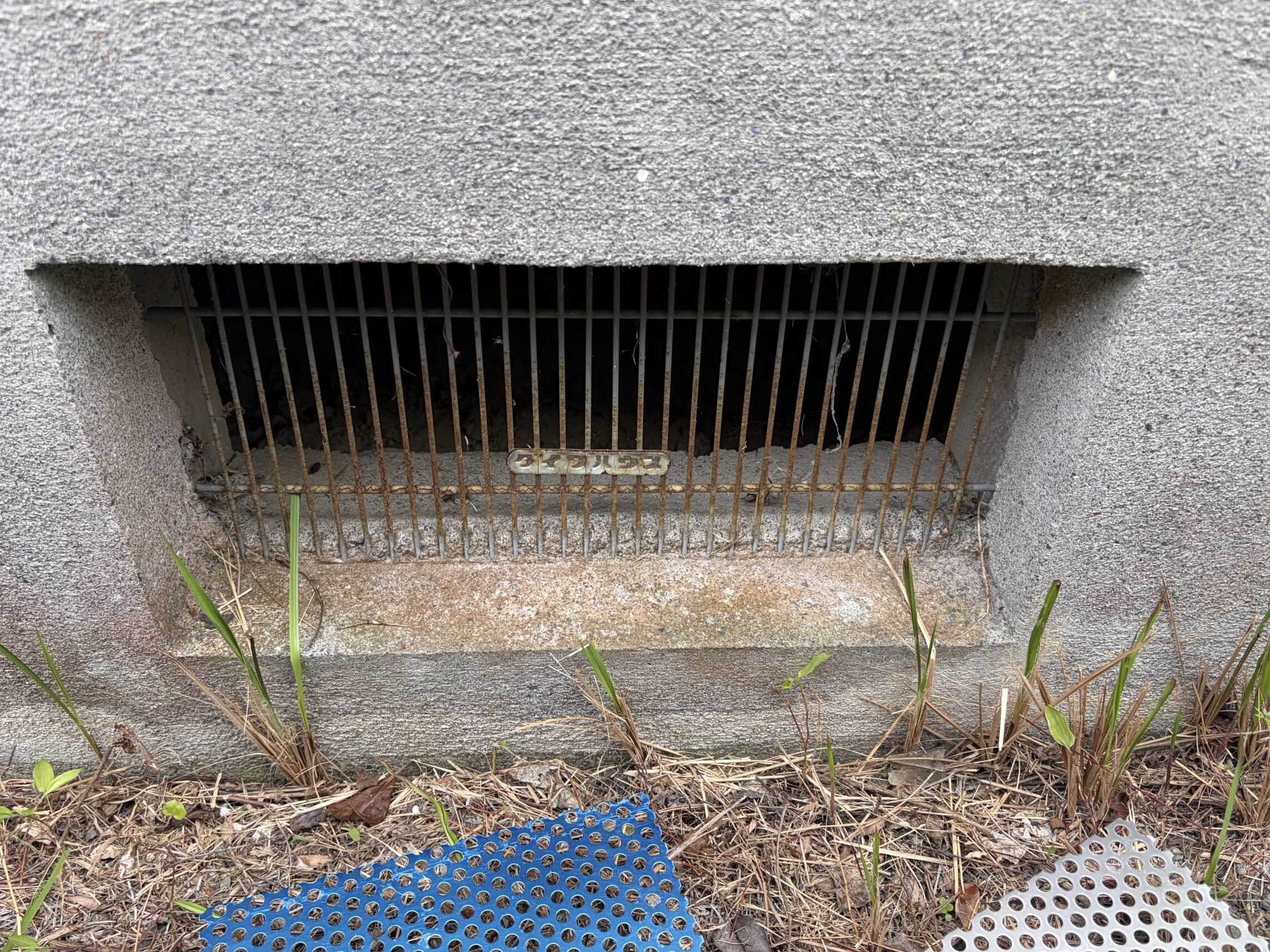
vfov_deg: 48.2
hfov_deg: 61.7
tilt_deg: -38.6
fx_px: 1064
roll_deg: -0.1
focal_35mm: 29
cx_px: 630
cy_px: 501
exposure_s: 1/267
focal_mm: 5.96
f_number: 1.6
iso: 40
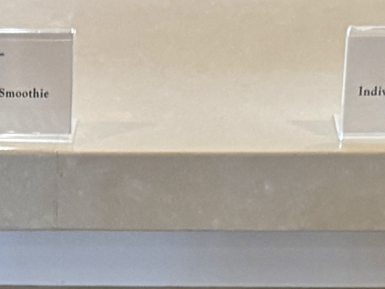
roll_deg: +0.8
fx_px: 1713
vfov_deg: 9.0
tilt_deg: -35.8
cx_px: -15
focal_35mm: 154
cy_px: 622
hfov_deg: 12.6
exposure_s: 1/60
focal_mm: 6.76
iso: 400
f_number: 1.78
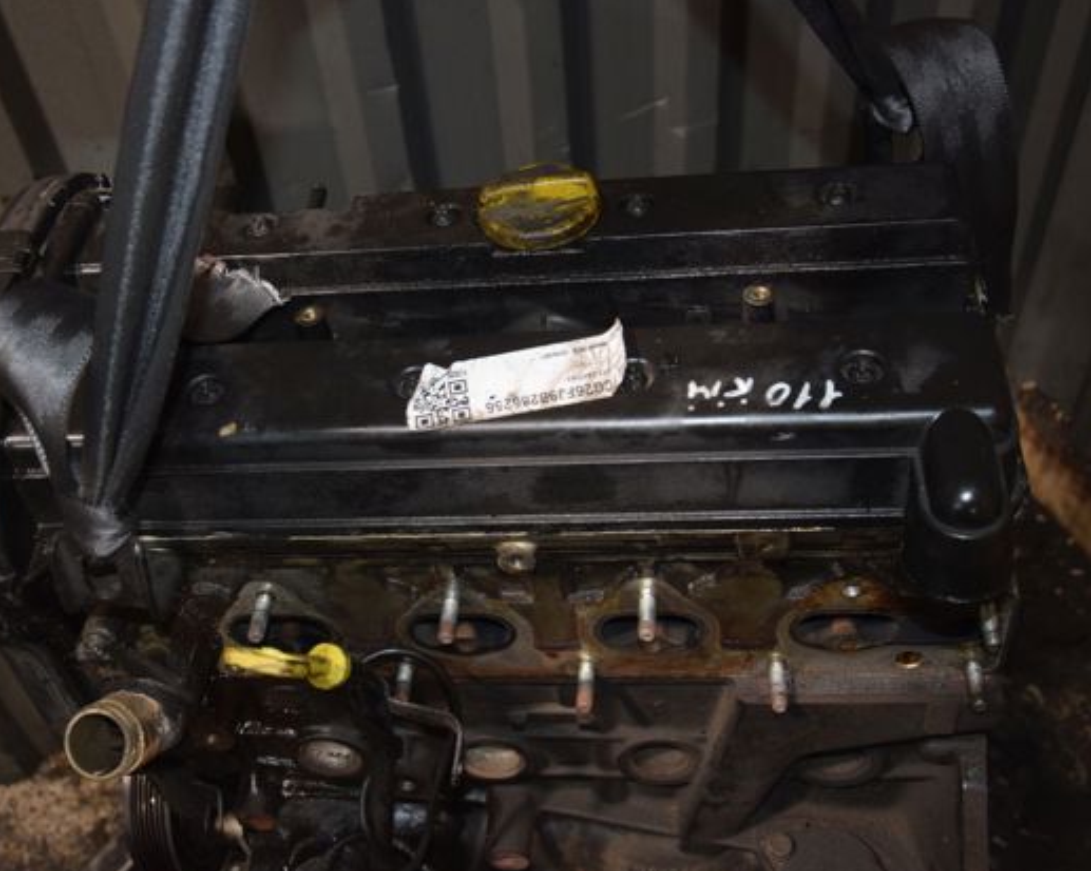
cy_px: 441
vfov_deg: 34.4
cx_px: 485
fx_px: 1406
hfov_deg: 42.3
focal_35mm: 44
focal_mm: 25
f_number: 5
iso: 800
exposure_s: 1/60
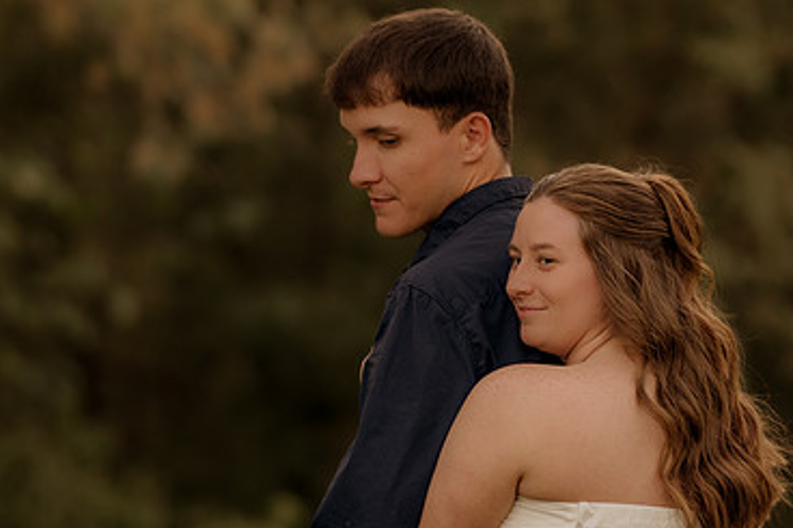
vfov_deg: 6.9
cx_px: 427
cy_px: 347
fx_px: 4403
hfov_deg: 10.3
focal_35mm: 200
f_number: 1.8
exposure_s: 1/125
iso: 100
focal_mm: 85
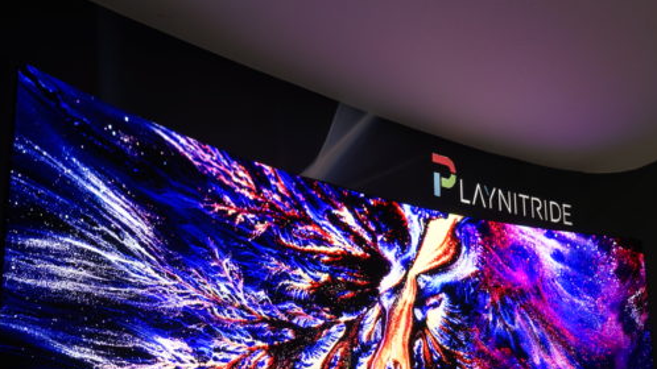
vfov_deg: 28.1
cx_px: 284
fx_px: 732
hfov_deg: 48.2
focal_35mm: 42
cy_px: 250
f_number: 11
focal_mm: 32
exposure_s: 1/6
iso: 100
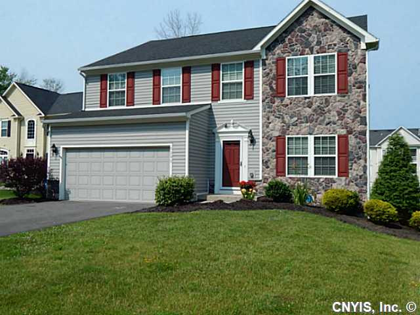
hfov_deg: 52.6
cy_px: 158
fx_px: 425
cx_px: 210
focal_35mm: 35
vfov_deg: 40.7
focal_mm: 6.1
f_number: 6.7
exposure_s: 1/400
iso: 125
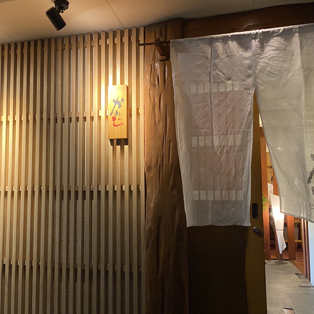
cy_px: 162
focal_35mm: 37
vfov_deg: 44.9
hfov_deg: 44.5
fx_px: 380
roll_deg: -0.8
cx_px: 113
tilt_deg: +4.7
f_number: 1.8
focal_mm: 4.25
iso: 500
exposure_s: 1/60
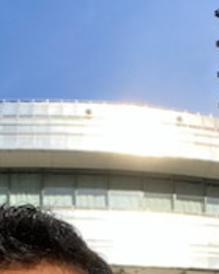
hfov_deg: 14.2
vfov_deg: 16.8
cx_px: 38
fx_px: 876
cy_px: 351
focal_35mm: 108
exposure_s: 1/711
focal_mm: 2.71
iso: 25
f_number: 2.2
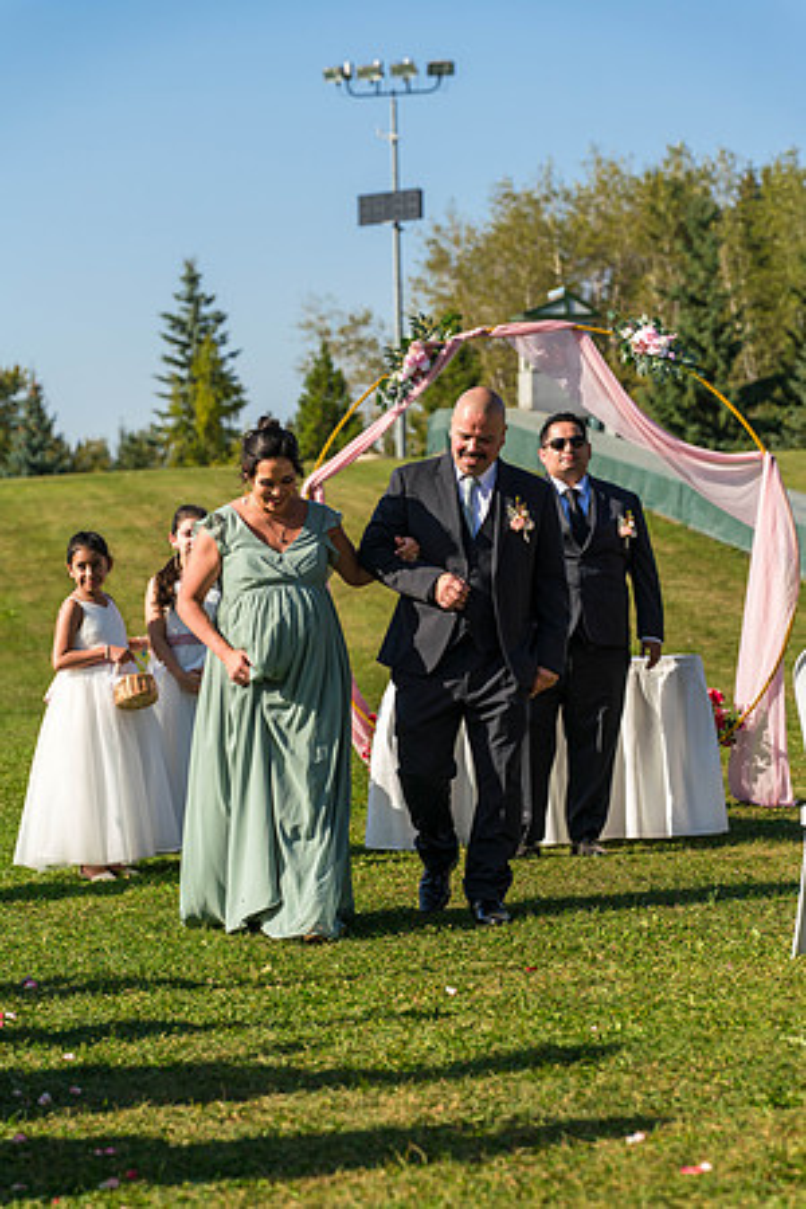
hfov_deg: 13.4
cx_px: 403
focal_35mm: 102
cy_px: 604
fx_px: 3425
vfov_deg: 20.0
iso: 250
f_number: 5
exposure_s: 1/1250
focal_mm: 102
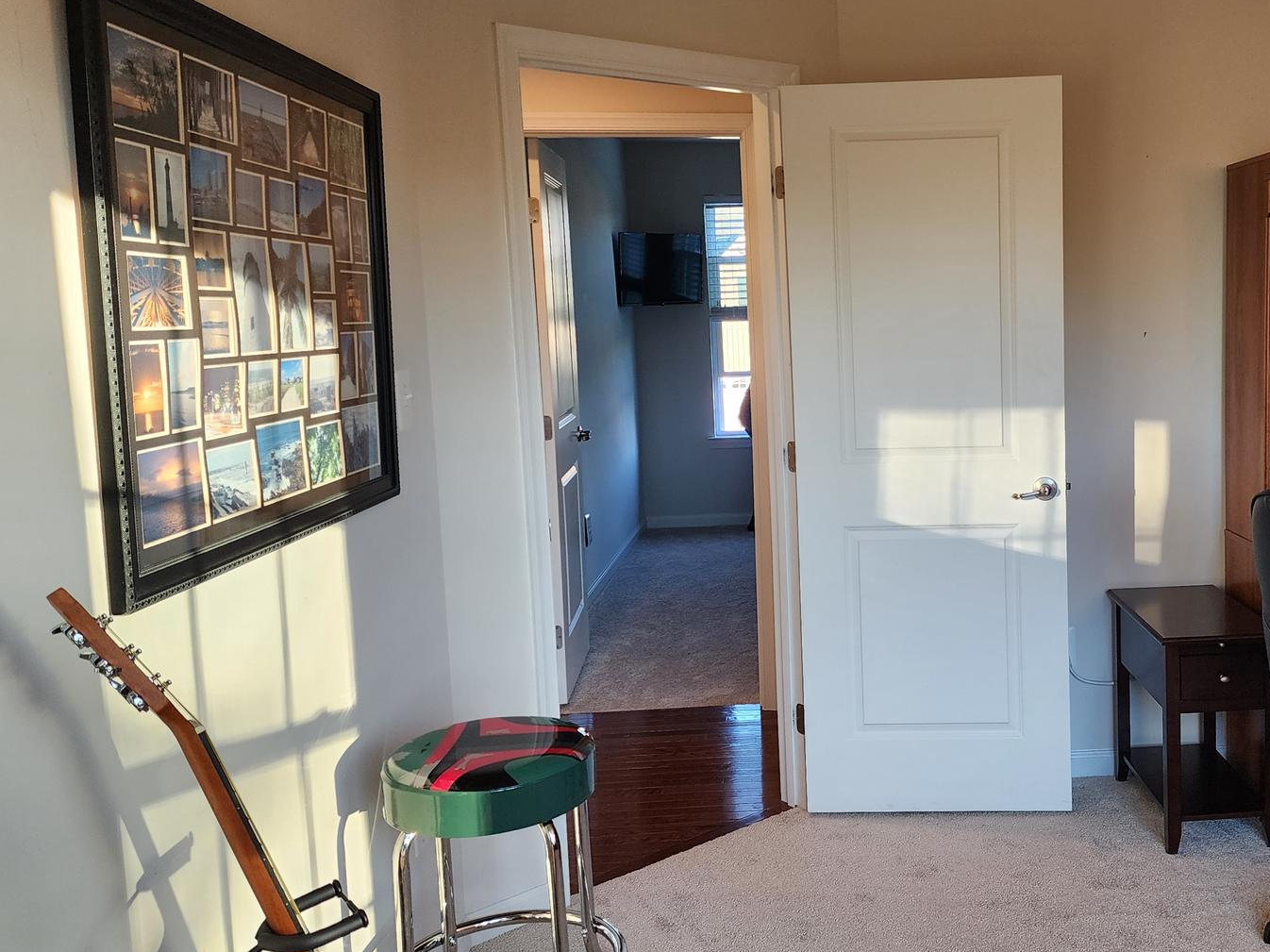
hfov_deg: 51.0
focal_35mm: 35
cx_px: 906
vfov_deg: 40.7
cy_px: 447
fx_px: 1284
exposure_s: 1/180
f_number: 1.8
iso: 160
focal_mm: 6.4
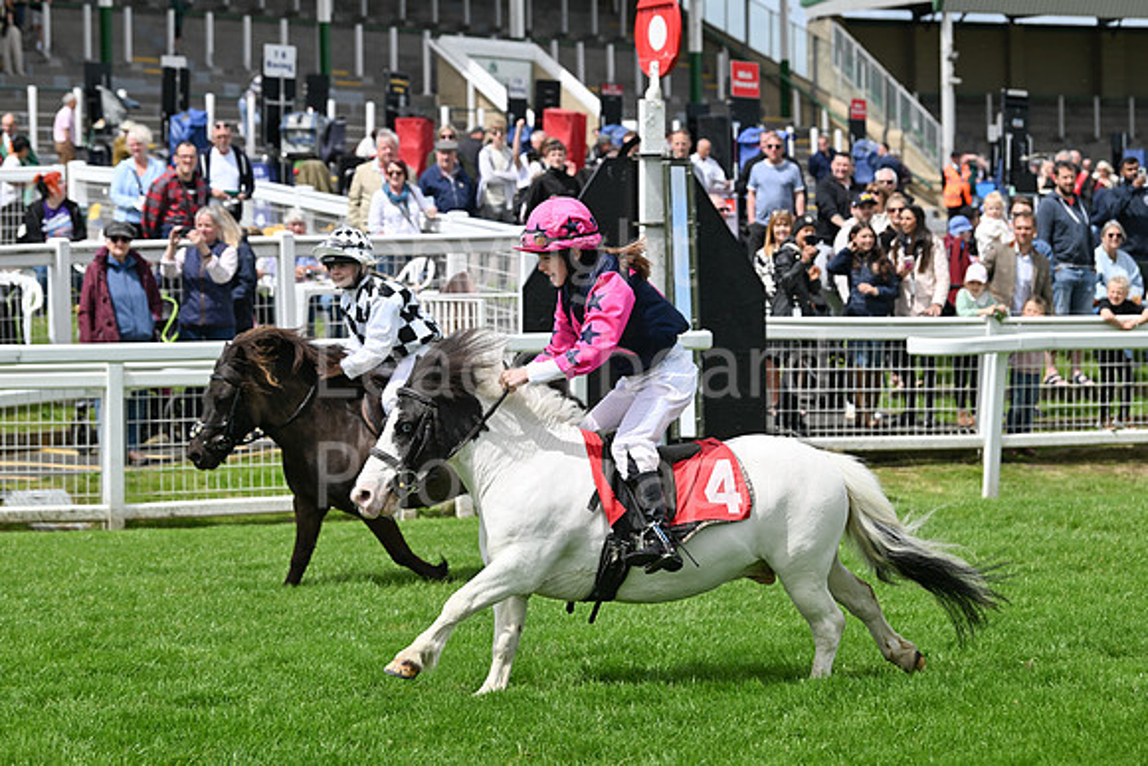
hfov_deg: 18.3
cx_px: 574
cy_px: 383
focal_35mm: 112
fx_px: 3572
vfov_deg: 12.2
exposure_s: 1/2500
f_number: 5.6
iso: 400
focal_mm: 112
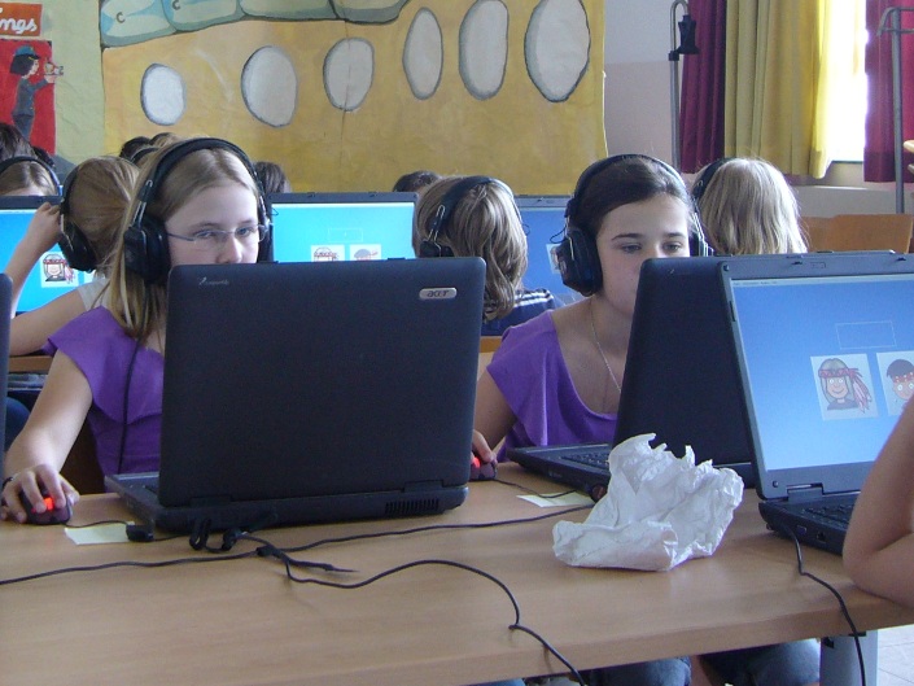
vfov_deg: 40.7
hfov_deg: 52.6
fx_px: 924
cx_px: 457
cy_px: 343
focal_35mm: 35
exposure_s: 1/15
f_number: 2.8
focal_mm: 5.8
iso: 125
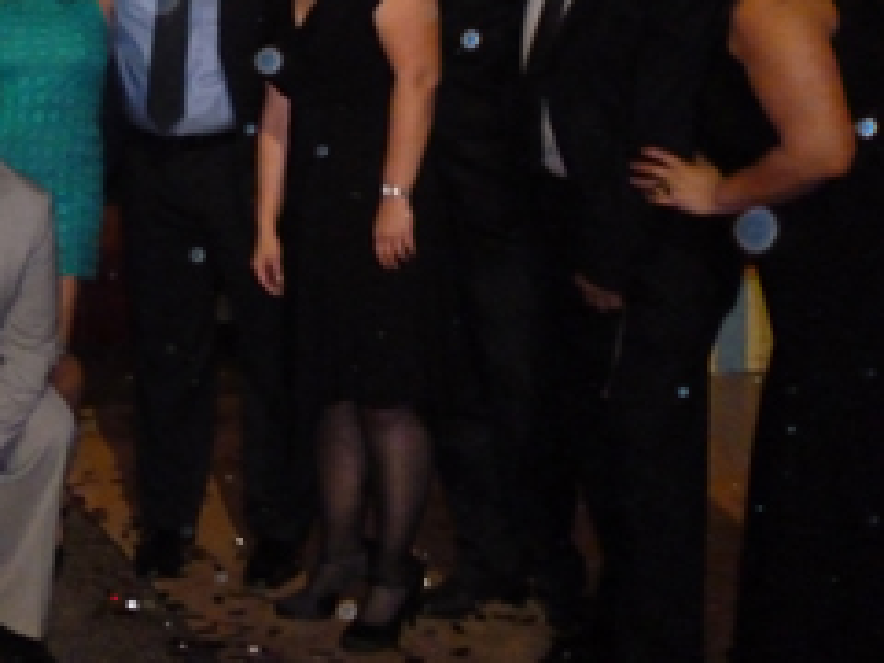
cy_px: 87
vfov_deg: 22.8
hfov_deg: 28.3
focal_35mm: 63
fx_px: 1609
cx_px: -52
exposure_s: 1/15
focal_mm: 5
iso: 800
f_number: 3.1
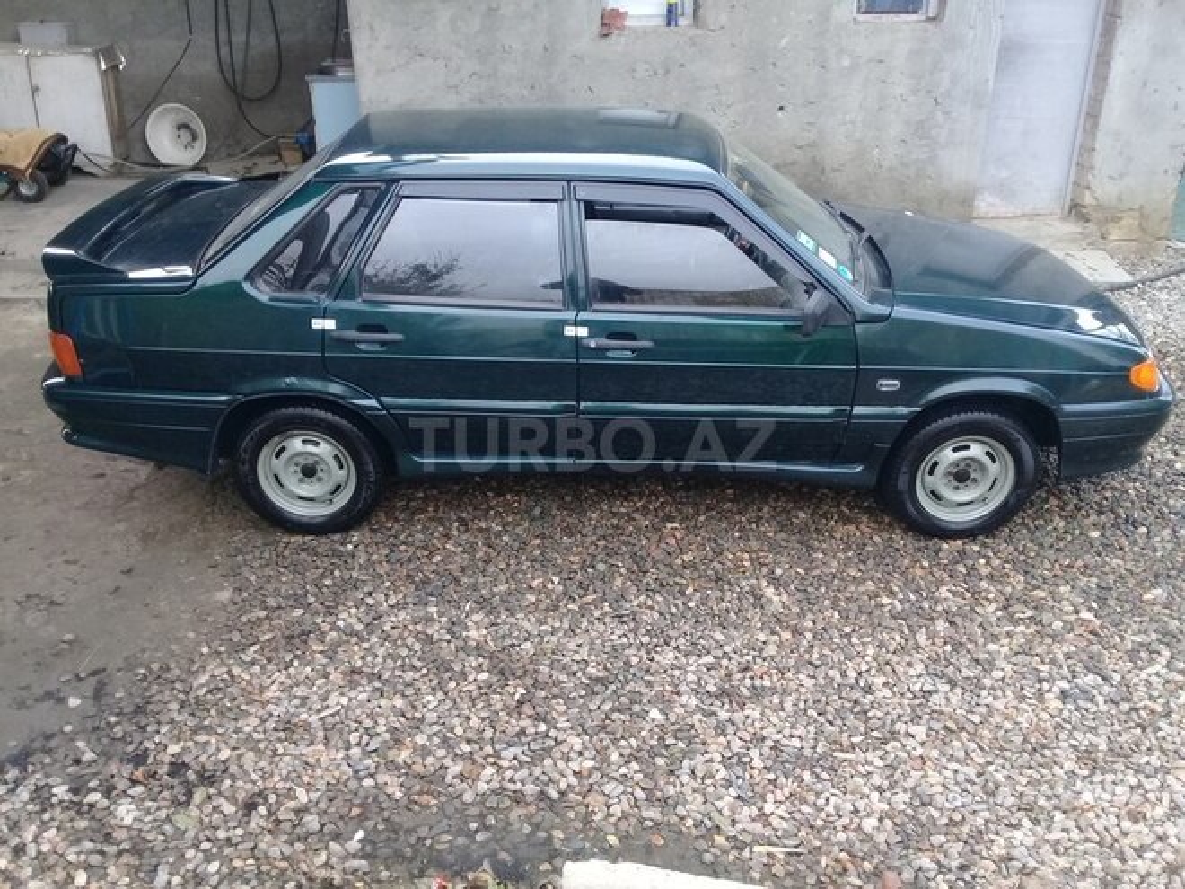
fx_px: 1061
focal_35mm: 31
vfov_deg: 45.4
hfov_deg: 58.4
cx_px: 592
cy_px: 444
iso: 64
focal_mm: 3.3
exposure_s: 1/33
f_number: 2.2
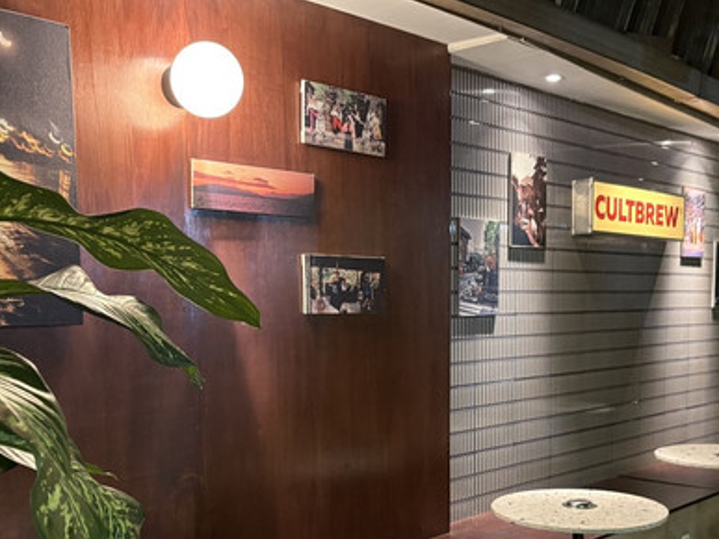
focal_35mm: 43
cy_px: 401
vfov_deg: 33.0
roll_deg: +0.9
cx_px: 392
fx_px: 893
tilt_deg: -6.4
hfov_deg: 43.8
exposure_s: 1/33
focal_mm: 5.96
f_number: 1.6
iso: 500
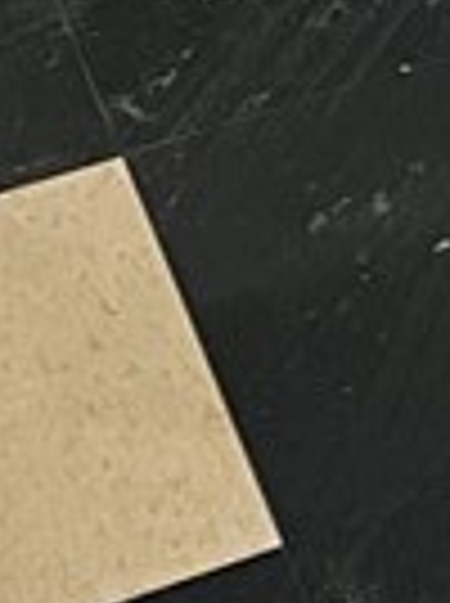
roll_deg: -1.1
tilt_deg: -12.0
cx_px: 783
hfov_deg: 7.3
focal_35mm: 199
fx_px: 3460
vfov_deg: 7.5
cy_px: -1683
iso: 250
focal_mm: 5.7
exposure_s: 1/60
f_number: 1.5
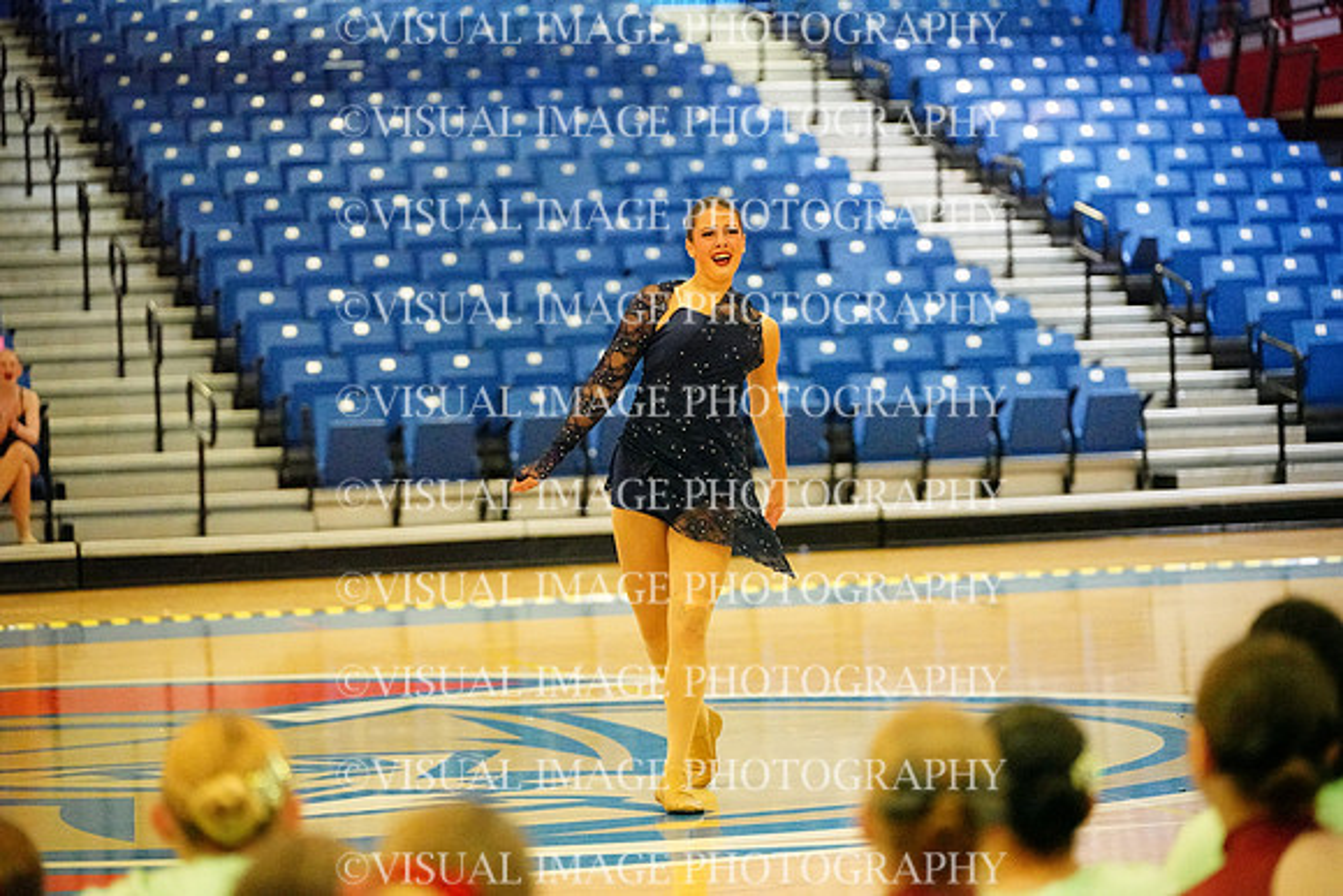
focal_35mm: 113
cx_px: 672
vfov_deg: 12.1
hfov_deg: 18.1
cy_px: 448
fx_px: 4216
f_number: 2.8
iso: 25600
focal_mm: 113
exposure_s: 1/1600
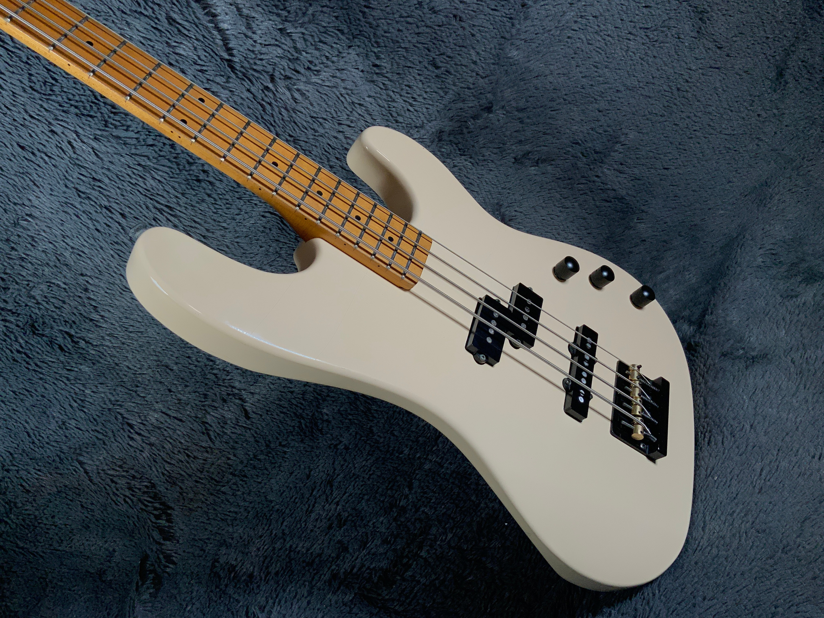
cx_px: 412
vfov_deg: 48.2
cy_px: 309
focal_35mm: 29
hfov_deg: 61.7
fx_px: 690
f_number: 1.8
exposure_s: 1/312
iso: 32
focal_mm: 3
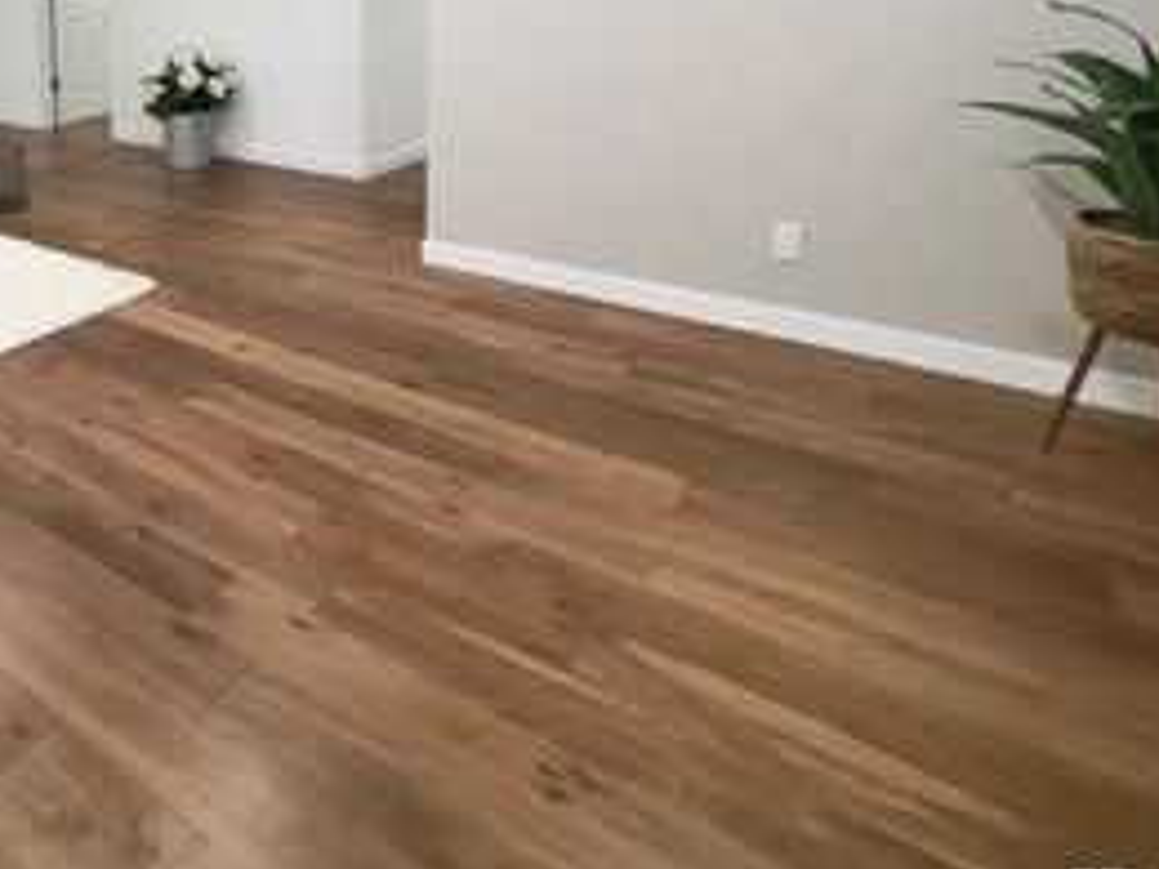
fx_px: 837
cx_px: 183
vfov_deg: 48.7
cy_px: 78
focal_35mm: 25
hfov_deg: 61.7
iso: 250
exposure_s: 1/60
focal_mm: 1.54
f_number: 2.4
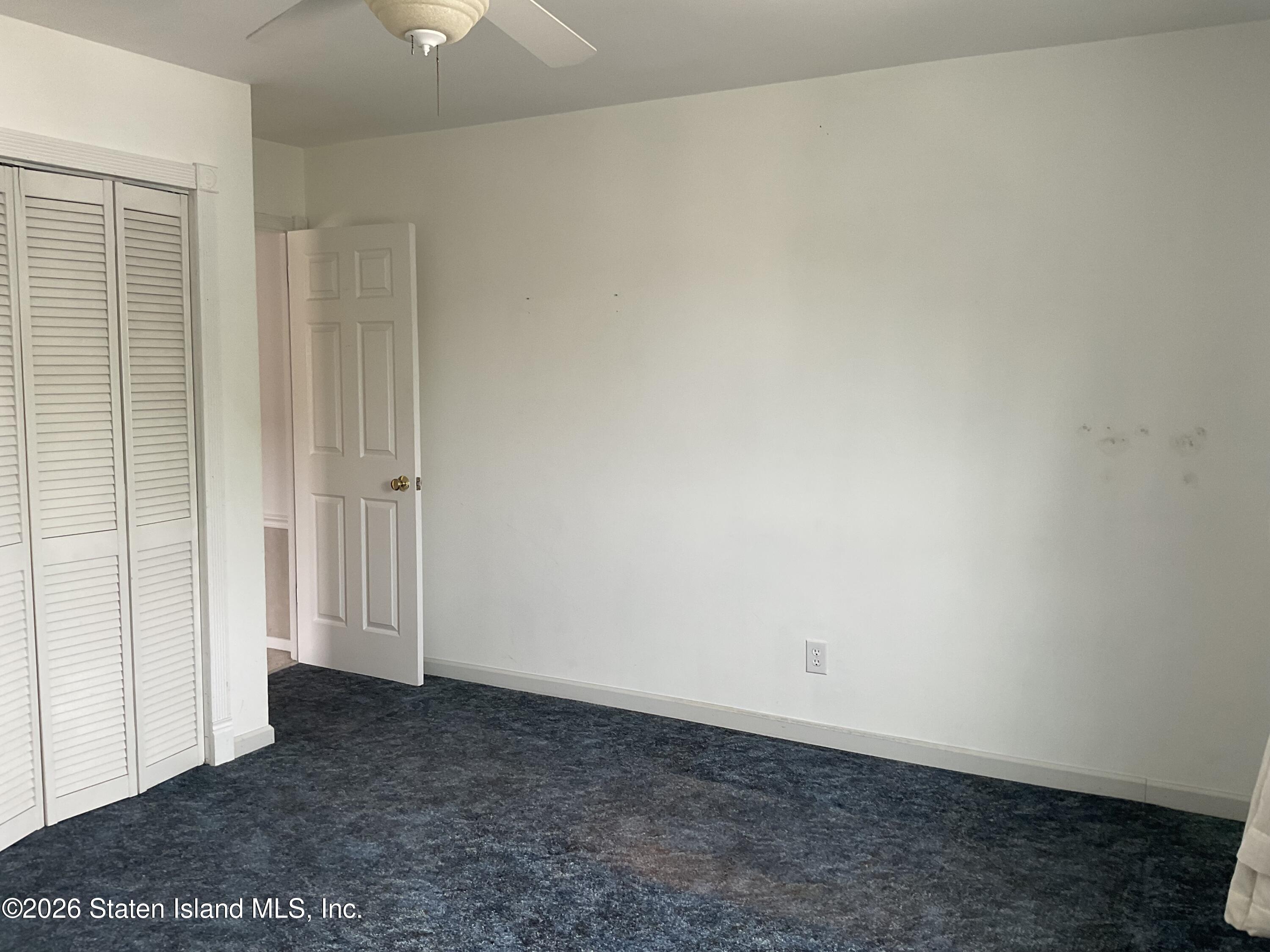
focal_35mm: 29
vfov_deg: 48.2
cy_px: 476
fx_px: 1064
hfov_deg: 61.7
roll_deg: +0.1
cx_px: 635
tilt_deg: -6.0
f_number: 1.8
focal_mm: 3
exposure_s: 1/60
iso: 40
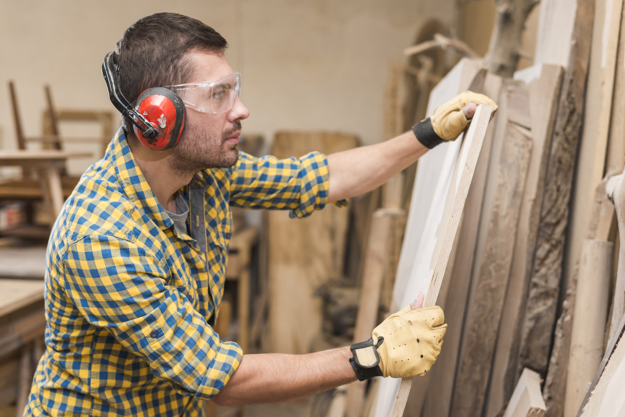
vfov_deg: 27.0
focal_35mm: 50
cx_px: 312
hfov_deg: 39.6
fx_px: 868
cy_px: 208
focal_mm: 50
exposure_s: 1/160
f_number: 2.8
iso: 320
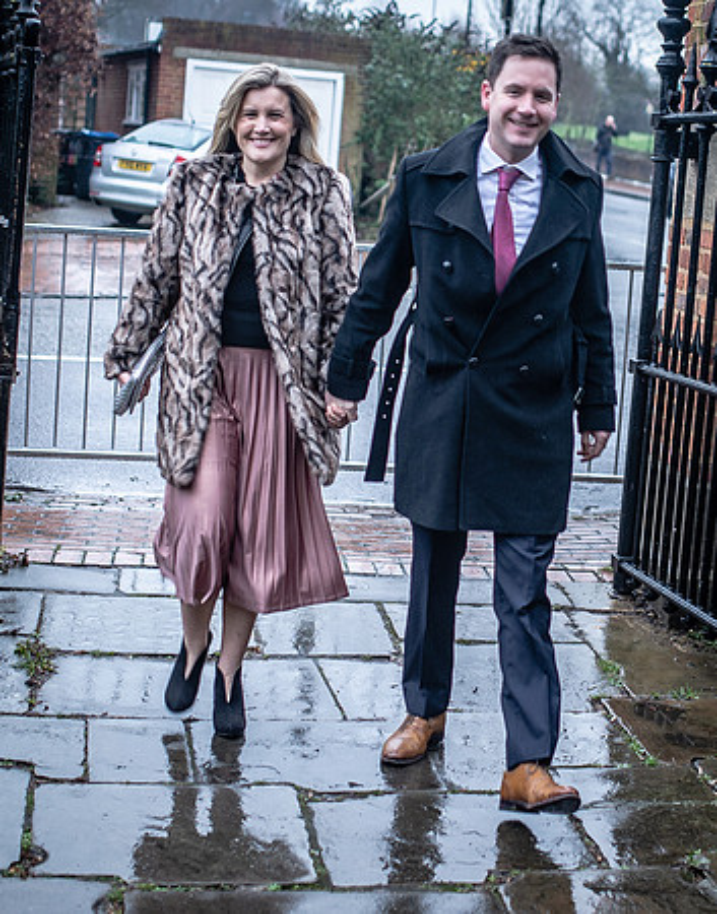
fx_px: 1912
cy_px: 333
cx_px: 497
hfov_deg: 21.1
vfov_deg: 26.8
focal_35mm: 71
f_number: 2
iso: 320
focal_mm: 35
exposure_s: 1/100
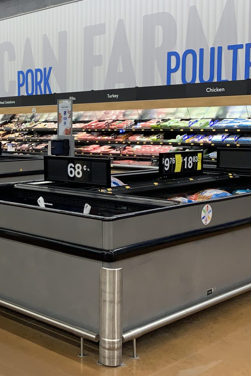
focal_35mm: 51
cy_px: 156
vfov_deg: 38.8
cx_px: -9
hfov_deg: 25.0
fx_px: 533
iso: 100
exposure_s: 1/109
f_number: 1.8
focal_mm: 4.25
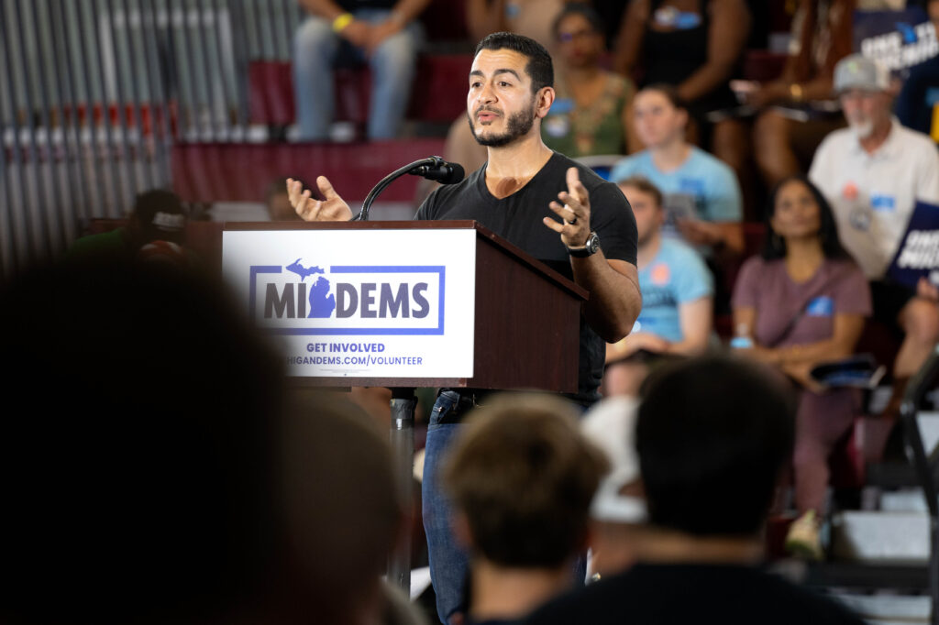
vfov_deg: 4.6
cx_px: 470
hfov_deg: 6.9
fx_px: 7822
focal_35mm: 300
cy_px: 312
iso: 800
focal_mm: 200
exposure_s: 1/200
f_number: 2.8
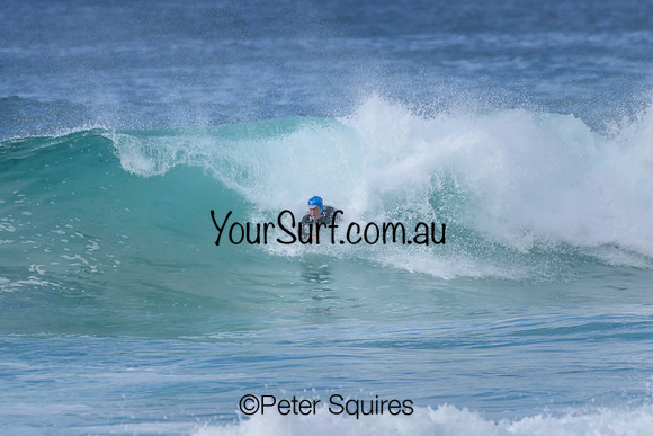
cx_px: 326
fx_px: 18142
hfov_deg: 2.1
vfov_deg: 1.4
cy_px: 218
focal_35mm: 1000
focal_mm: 1000
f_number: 11
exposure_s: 1/2000
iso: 800
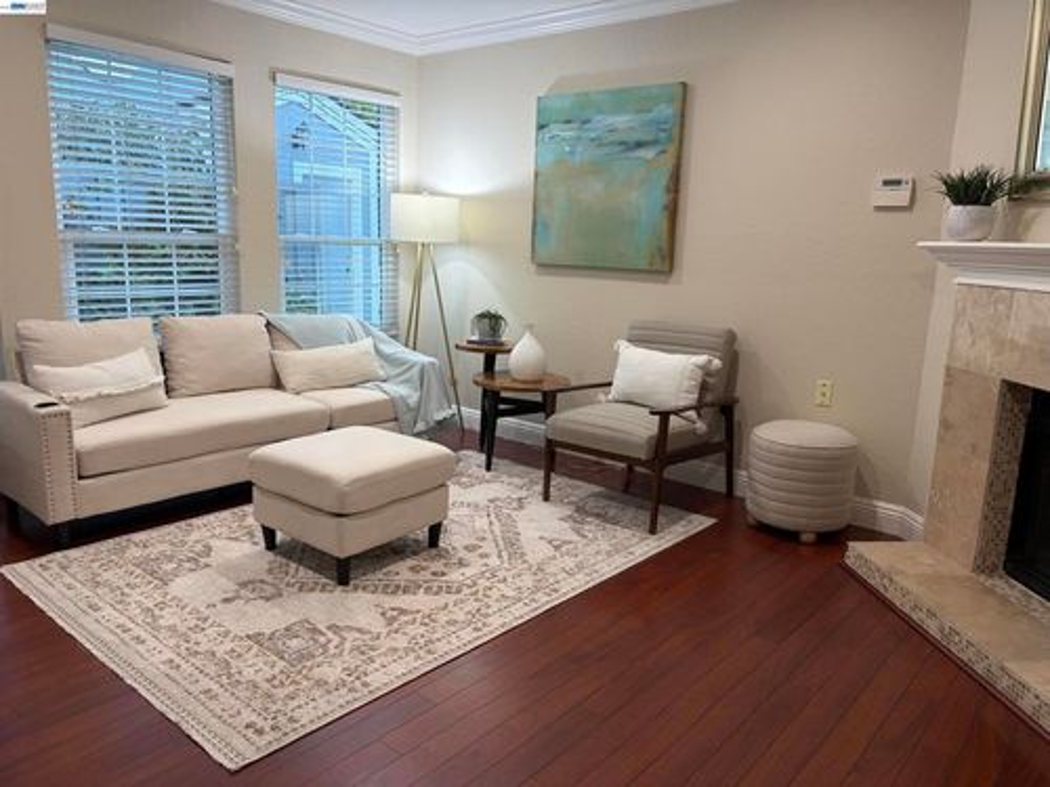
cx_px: 525
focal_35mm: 26
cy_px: 394
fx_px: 789
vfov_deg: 53.1
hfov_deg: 67.3
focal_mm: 5.96
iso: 100
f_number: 1.6
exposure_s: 1/60
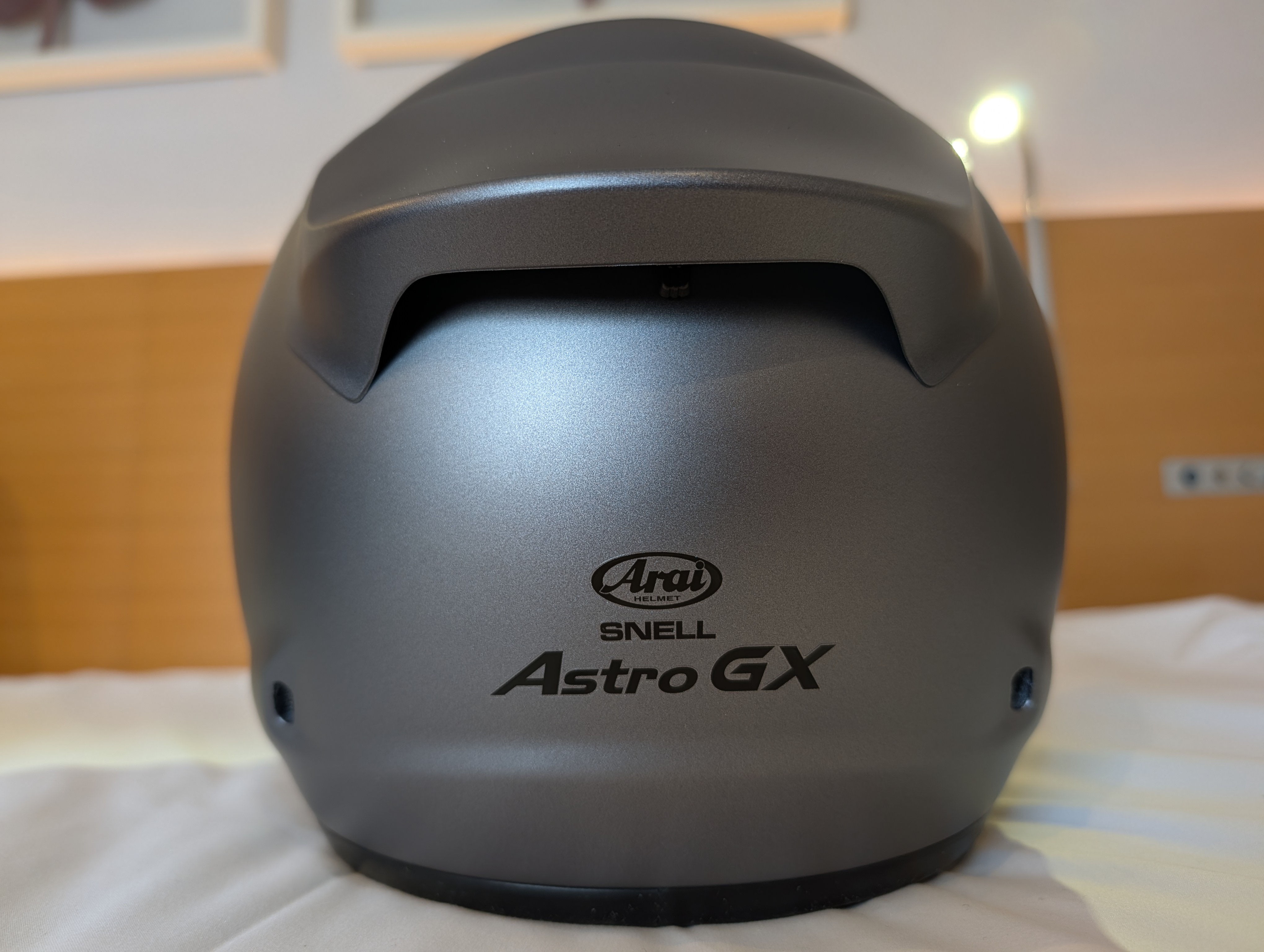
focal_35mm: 24
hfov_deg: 71.5
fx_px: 878
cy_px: 476
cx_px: 632
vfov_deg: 56.9
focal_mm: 6.9
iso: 84
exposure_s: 1/25
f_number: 1.68
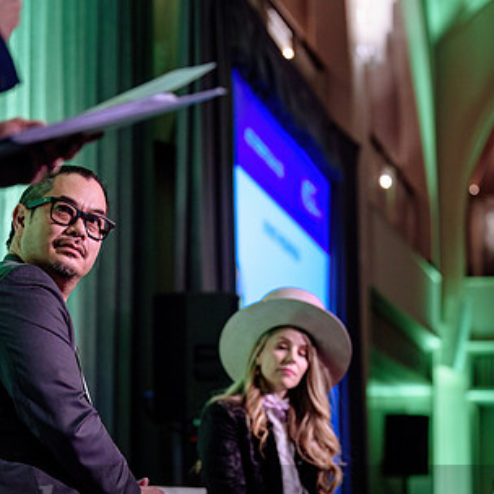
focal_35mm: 128
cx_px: 238
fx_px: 2067
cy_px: 278
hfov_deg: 13.6
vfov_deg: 13.6
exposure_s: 1/125
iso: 1250
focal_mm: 70
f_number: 2.8
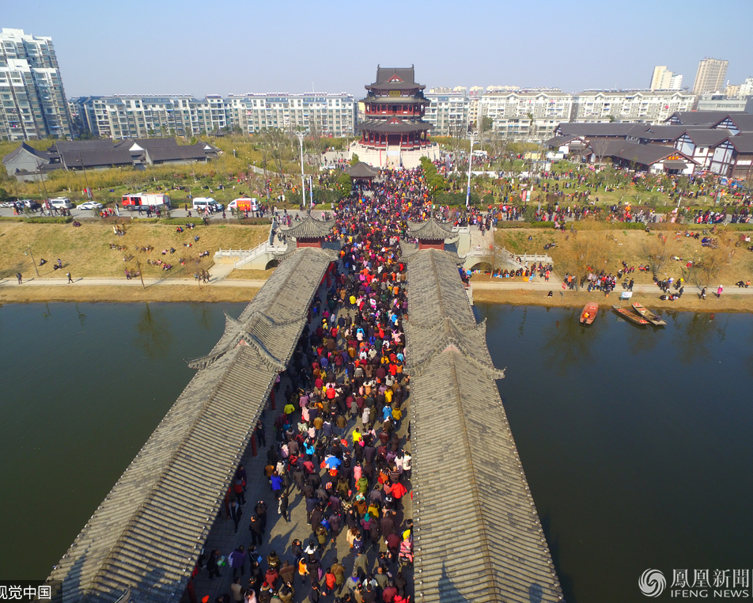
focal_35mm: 21
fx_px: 468
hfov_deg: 77.6
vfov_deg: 65.5
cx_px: 370
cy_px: 302
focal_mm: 3.61
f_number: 2.8
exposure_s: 1/650
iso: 100
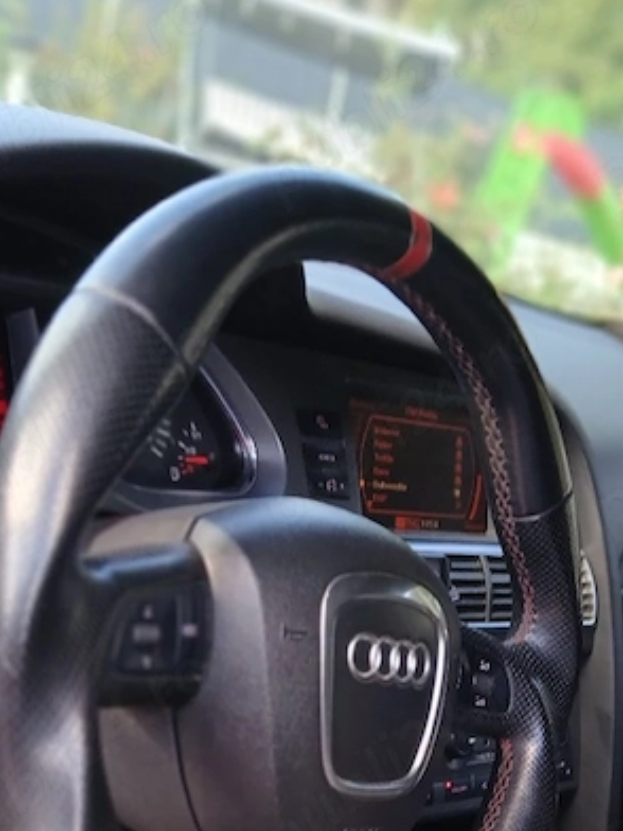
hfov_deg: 27.1
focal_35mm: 53
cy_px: 808
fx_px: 1272
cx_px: 485
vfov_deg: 33.5
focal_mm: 3.98
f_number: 1.8
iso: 64
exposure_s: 1/50.3
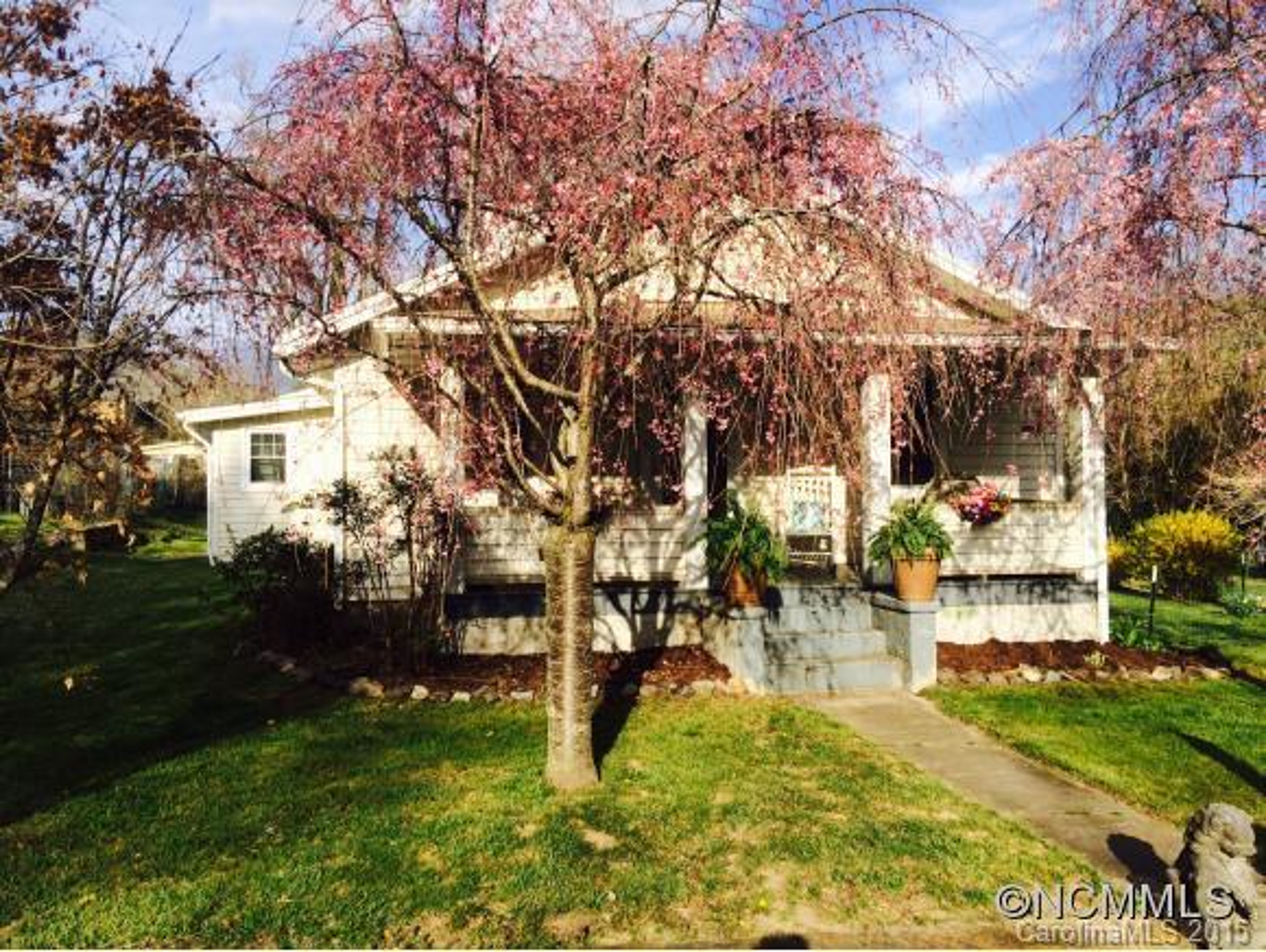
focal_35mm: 29
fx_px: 1061
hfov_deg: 61.6
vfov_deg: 48.3
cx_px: 633
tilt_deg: +0.2
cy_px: 476
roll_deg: +1.5
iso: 32
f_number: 2.2
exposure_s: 1/1953
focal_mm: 4.15
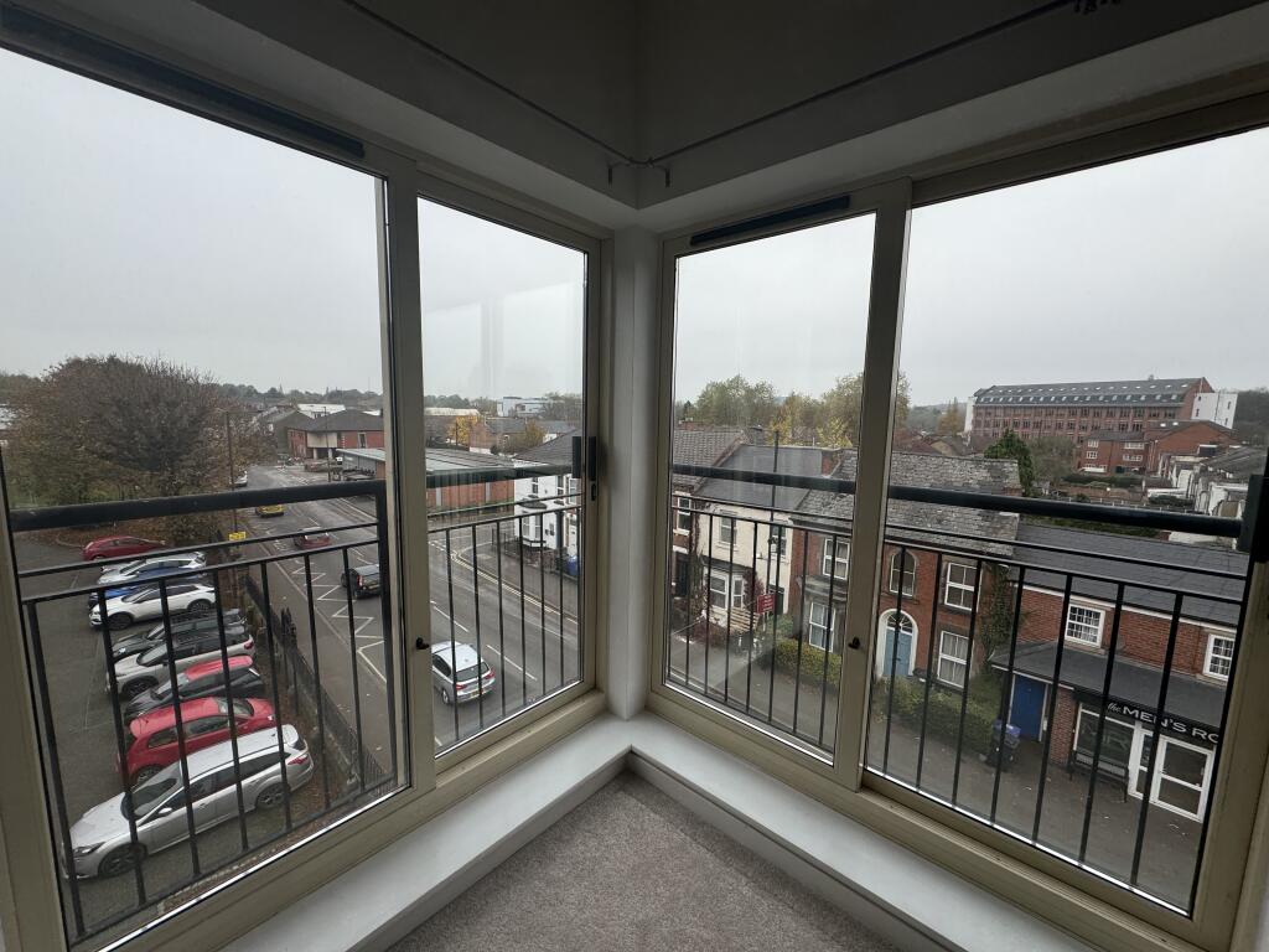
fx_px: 513
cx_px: 634
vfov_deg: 85.7
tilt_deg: -7.0
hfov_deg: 102.1
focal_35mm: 14
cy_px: 476
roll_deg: -1.0
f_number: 2.2
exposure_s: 1/129
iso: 40
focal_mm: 2.22
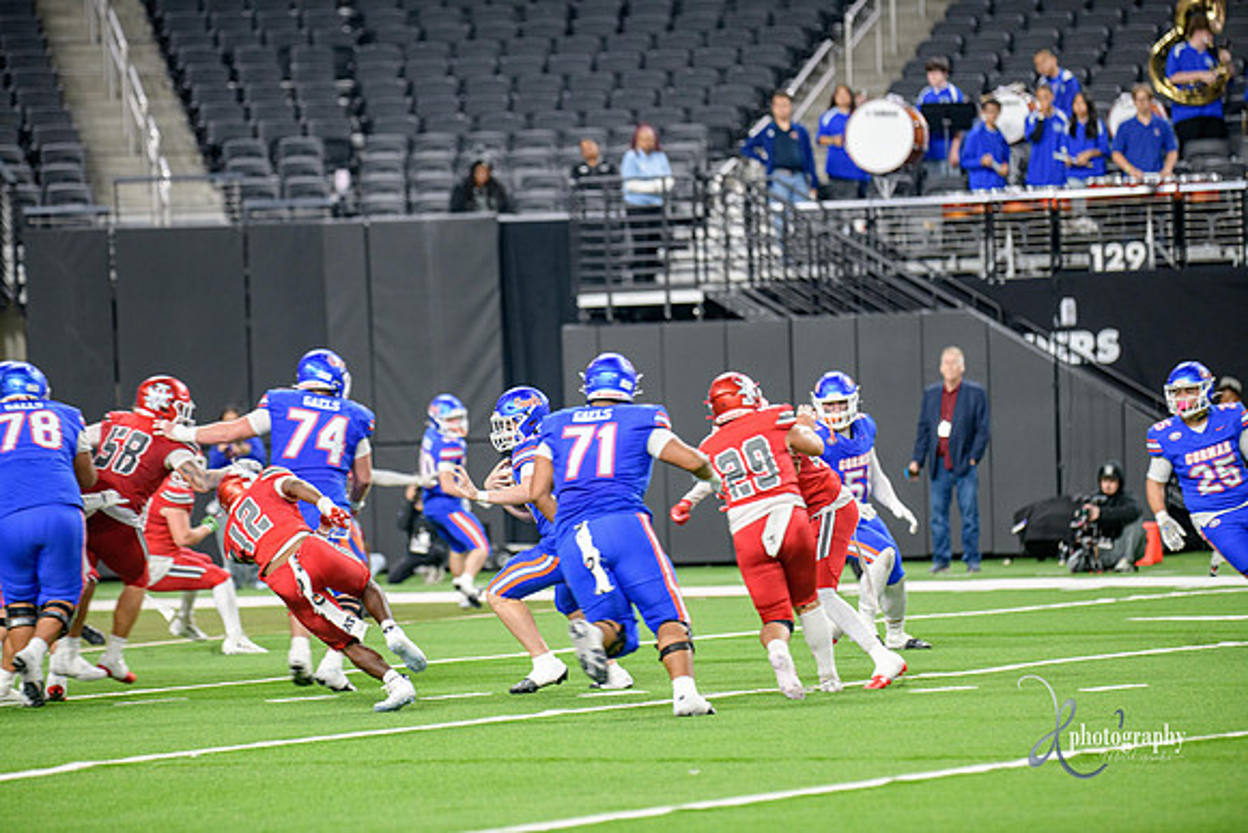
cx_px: 624
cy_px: 416
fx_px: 7628
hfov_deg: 9.4
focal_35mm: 220
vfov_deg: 6.2
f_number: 2.8
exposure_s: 1/400
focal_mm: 220
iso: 1000
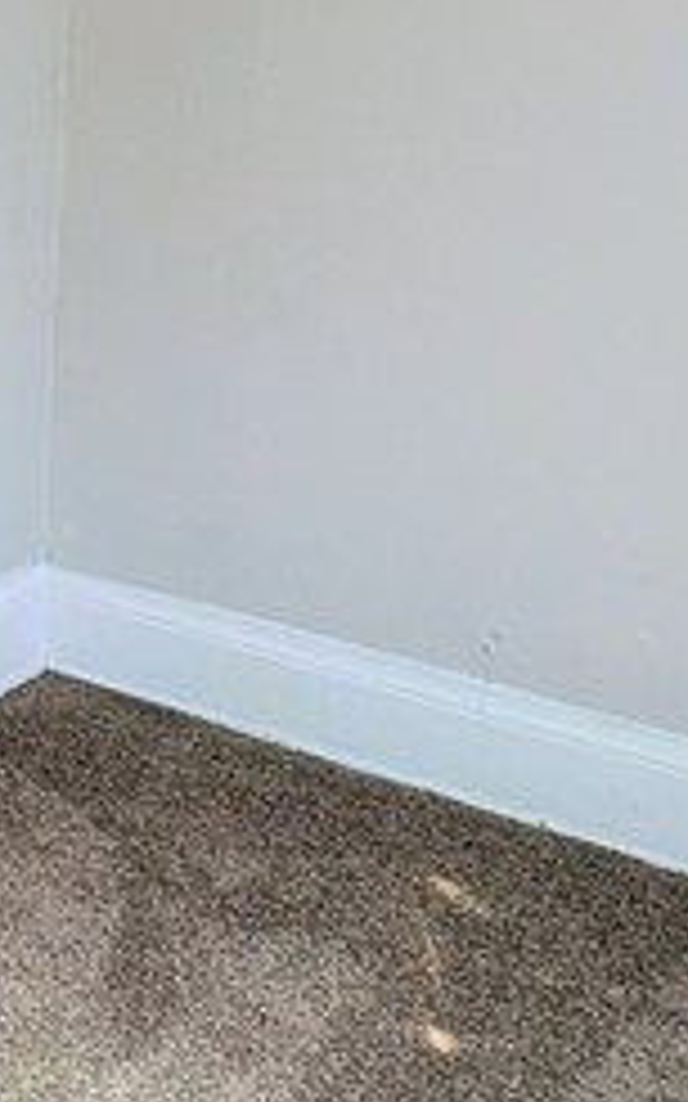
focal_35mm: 62
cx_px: -692
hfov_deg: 16.2
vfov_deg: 31.4
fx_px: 1861
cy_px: 99
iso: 50
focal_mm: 1.85
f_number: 2.2
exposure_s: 1/204
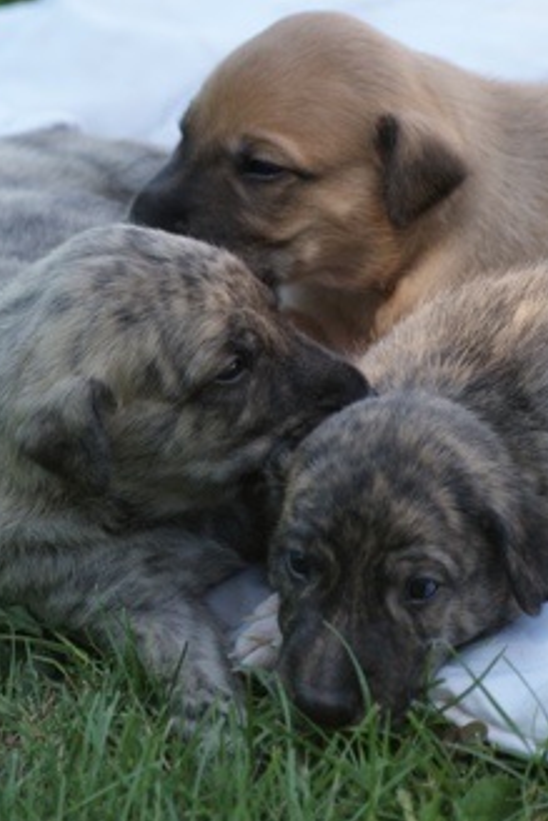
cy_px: 238
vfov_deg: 5.2
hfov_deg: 3.5
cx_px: 280
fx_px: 9009
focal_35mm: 395
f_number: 4.5
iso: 100
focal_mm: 180
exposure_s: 1/160
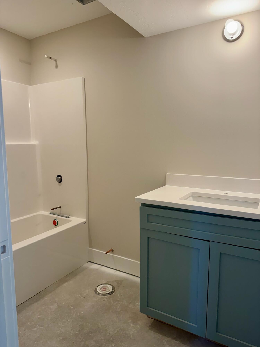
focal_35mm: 24
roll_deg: +0.3
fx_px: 240
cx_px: 130
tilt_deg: -6.9
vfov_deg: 71.6
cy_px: 174
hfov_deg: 56.8
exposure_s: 1/120
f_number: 1.78
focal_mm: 6.76
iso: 160
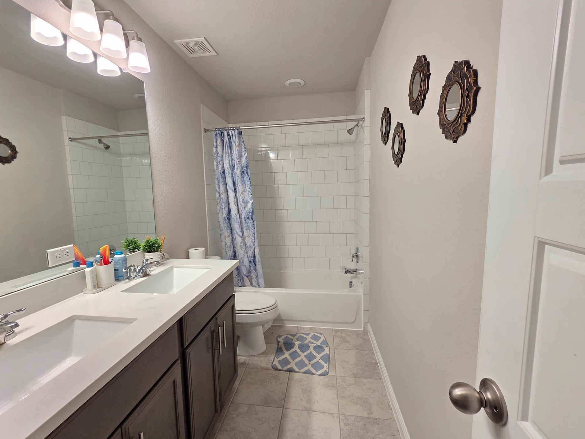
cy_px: 224
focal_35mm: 14
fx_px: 237
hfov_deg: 102.0
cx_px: 277
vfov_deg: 85.7
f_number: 2.2
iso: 160
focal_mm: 2.2
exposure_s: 1/120
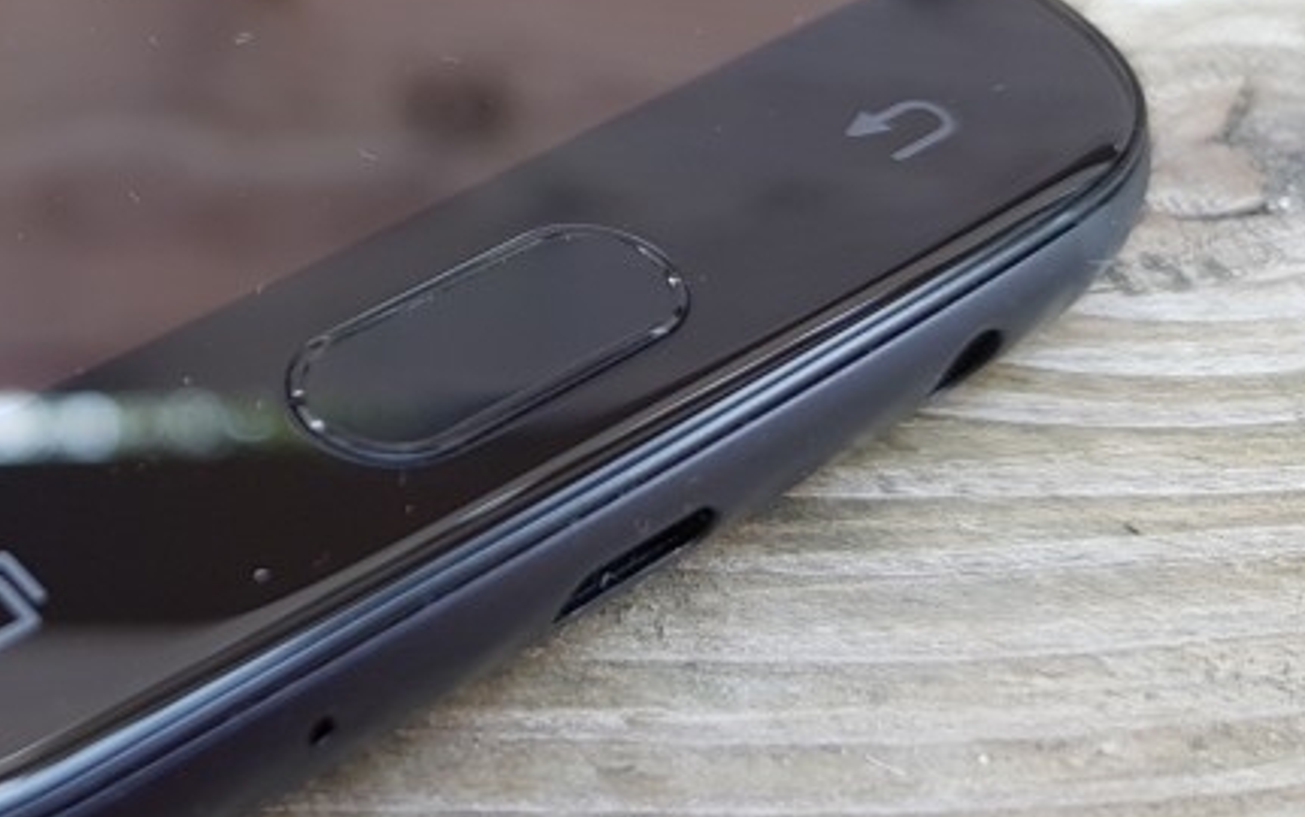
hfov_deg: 41.8
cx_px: 285
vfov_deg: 27.8
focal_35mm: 46
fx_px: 1637
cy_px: 578
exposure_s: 1/120
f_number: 1.7
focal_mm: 4.2
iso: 80
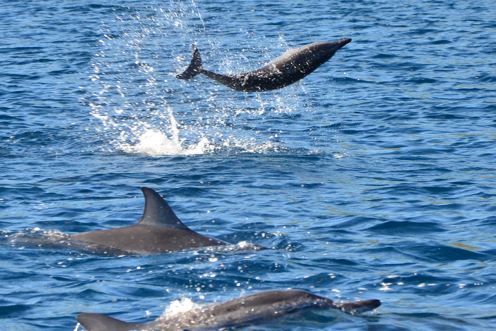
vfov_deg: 8.7
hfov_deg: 13.0
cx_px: 248
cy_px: 166
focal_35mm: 158
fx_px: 2170
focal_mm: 105
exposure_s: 1/640
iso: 400
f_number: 6.3
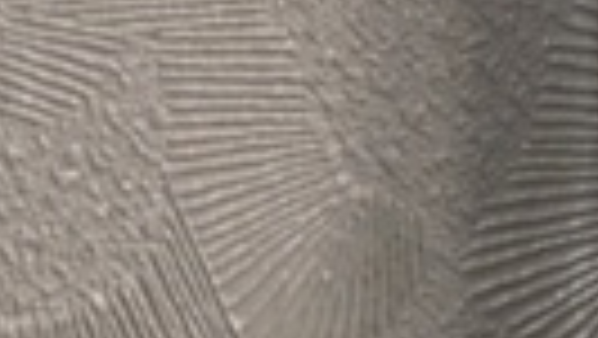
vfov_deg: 3.0
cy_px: 699
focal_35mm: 400
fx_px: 6346
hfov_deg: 5.2
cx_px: 1574
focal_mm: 5.43
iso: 96
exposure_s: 1/60
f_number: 1.89
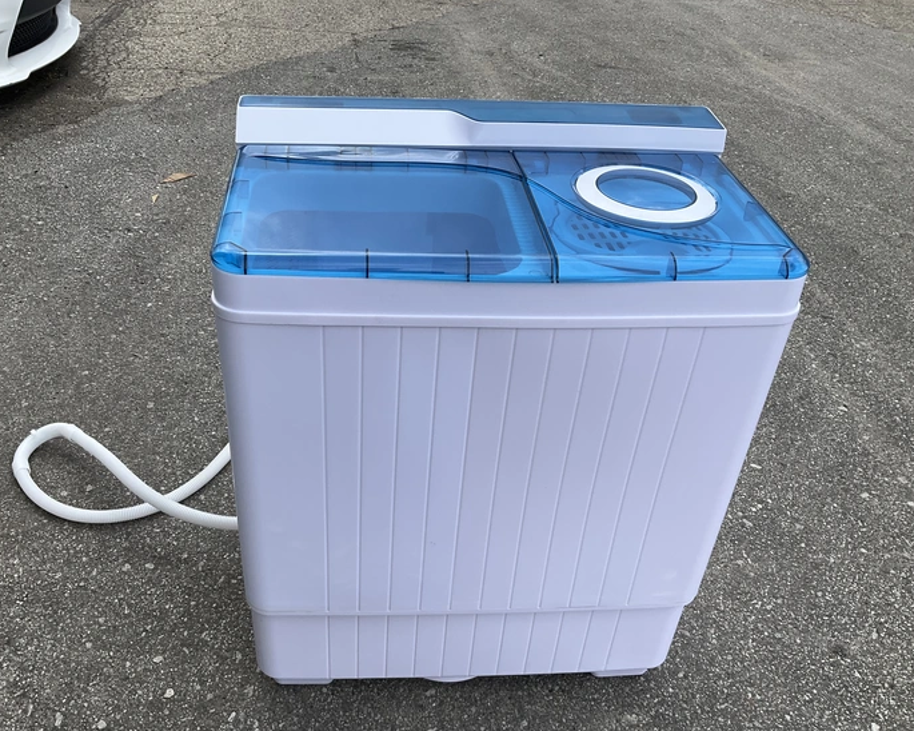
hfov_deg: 57.1
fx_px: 839
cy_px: 373
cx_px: 419
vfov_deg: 47.1
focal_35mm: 31
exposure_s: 1/1490
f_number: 1.8
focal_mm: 3
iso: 25
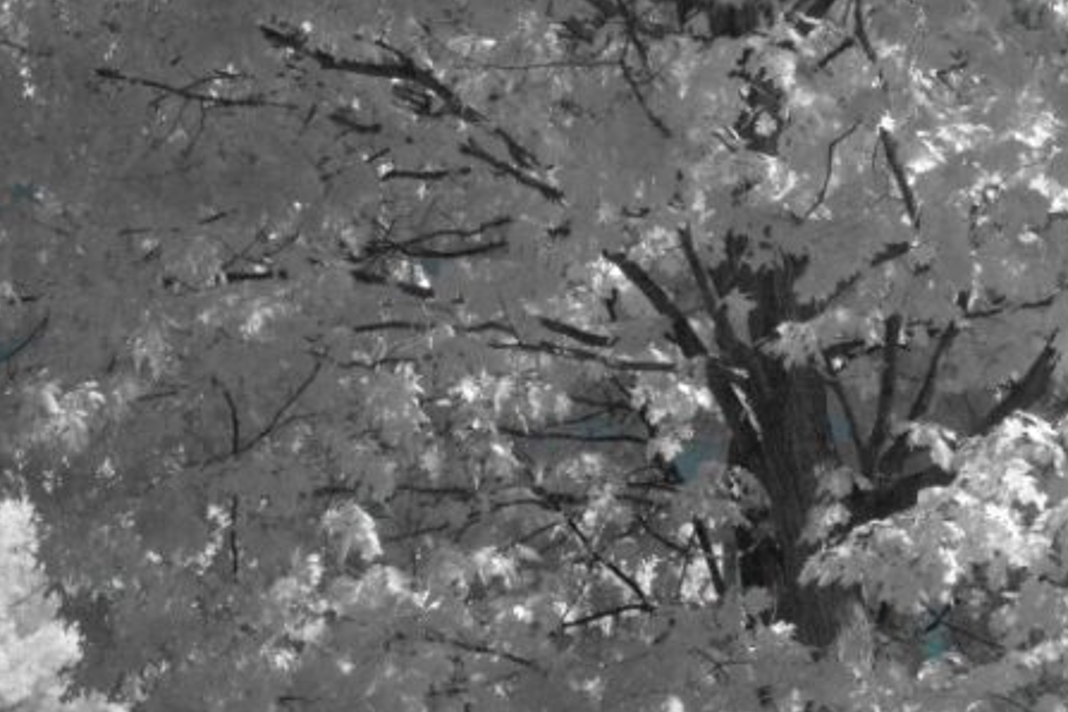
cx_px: 471
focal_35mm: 172
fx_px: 5102
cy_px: 453
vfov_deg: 8.0
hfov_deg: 11.9
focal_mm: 50
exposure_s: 1/4000
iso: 6400
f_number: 14
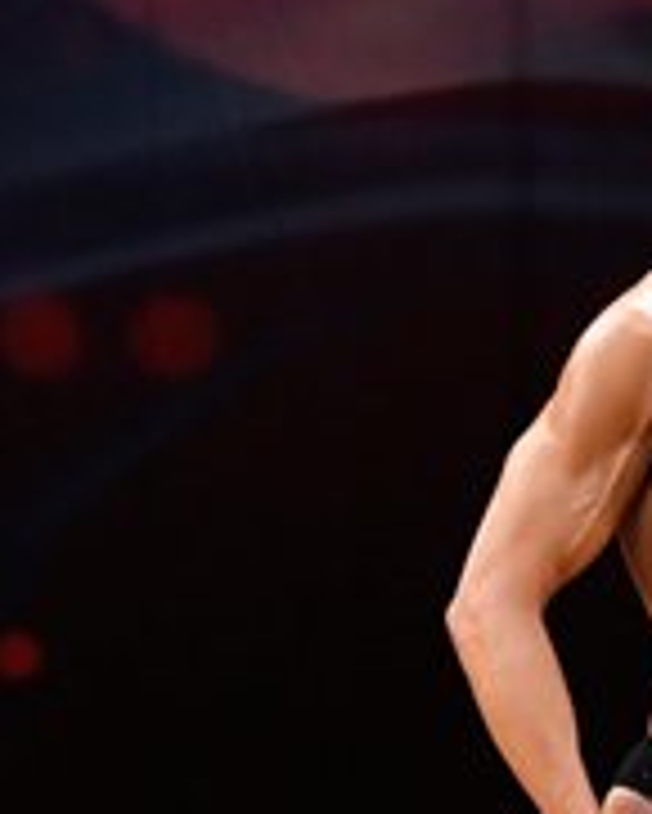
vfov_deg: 2.2
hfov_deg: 1.8
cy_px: 895
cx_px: 659
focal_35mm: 870
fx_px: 20967
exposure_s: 1/400
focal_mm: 145
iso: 4000
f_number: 5.6
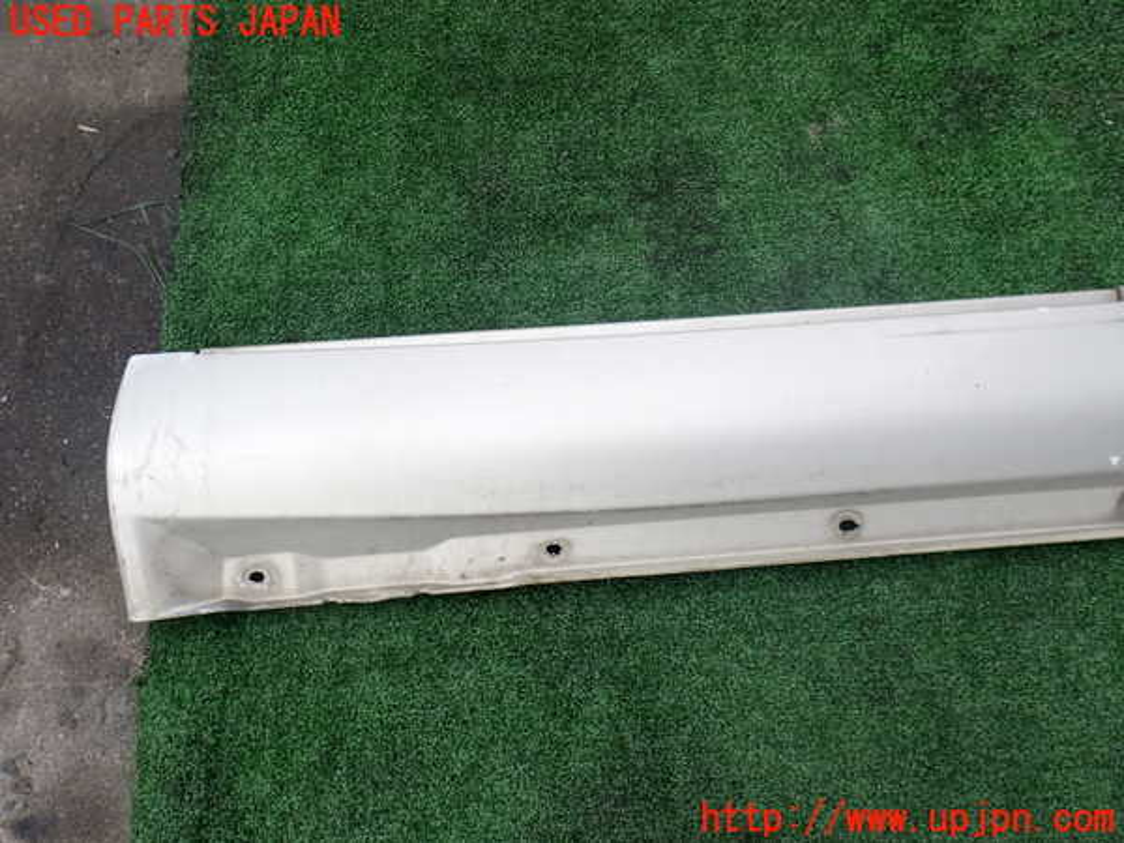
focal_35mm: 30
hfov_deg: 60.0
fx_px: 974
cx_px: 562
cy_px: 422
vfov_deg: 46.8
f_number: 3.2
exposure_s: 1/320
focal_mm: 5.4
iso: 100
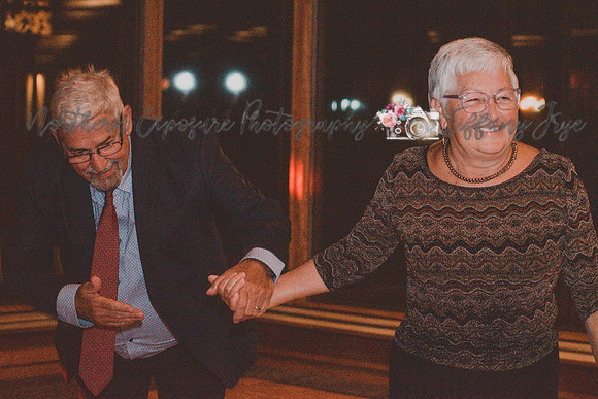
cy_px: 200
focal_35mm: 105
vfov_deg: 13.0
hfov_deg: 19.5
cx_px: 299
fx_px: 1744
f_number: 4.5
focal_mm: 70
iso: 6400
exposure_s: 1/60
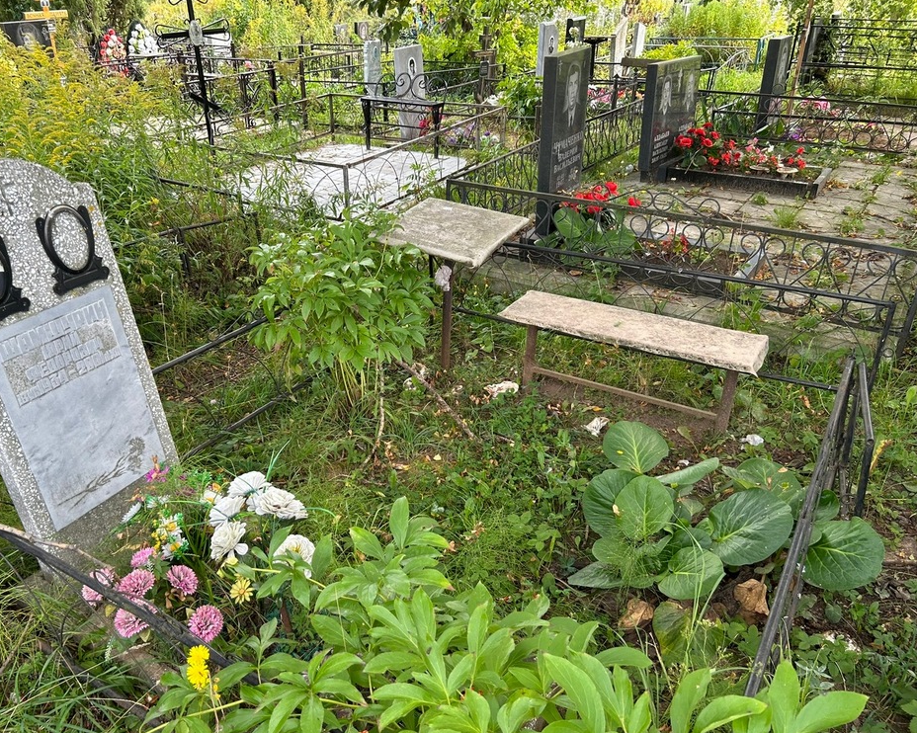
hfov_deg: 62.1
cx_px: 413
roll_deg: -0.4
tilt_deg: -21.9
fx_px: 760
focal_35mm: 28
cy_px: 371
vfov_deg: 51.5
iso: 32
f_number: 1.5
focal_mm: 5.7
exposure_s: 1/126
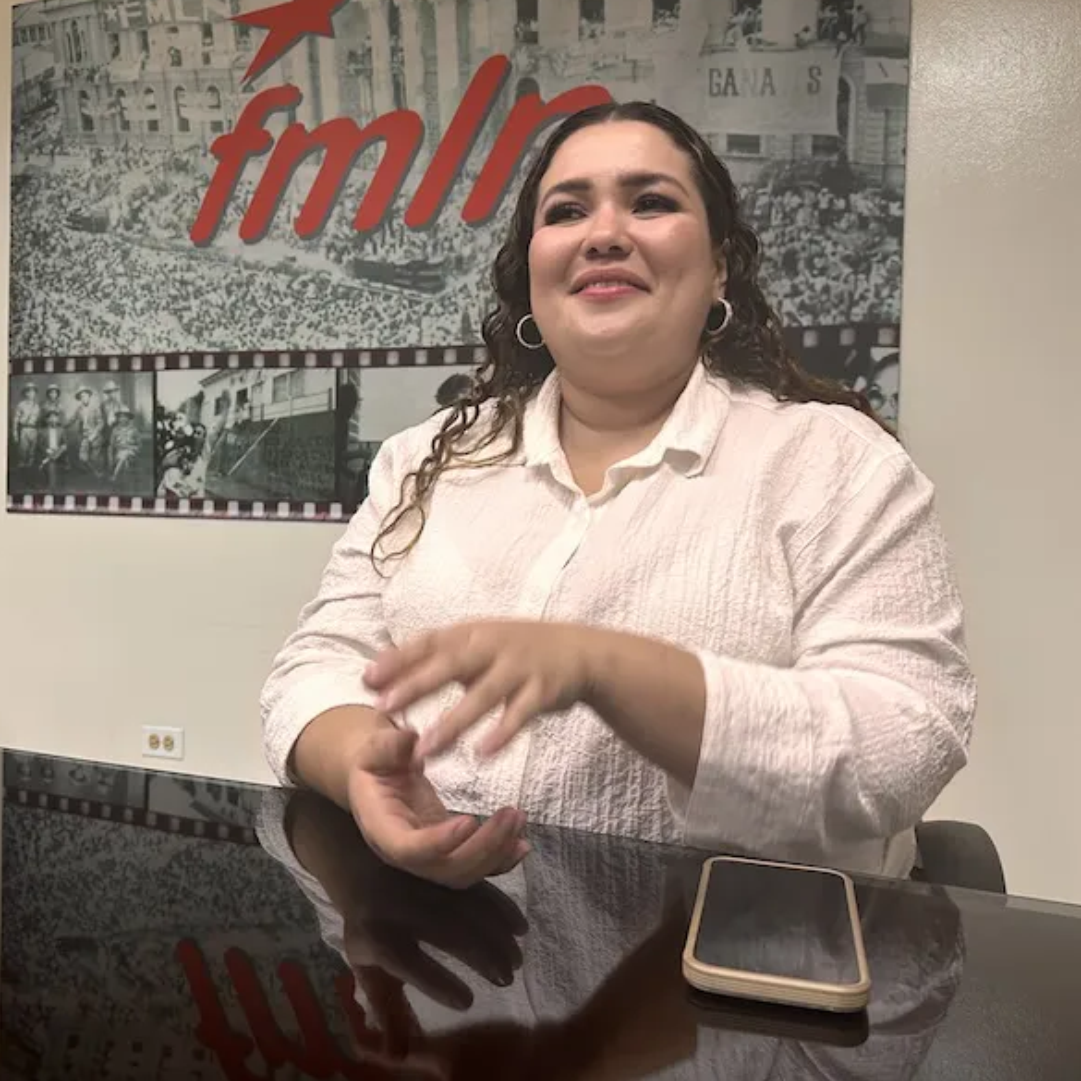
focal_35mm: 29
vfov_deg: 55.6
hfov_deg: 55.5
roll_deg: -1.6
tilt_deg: -0.9
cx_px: 482
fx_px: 1025
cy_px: 541
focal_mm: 6.86
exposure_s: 1/60
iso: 160
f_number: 1.78
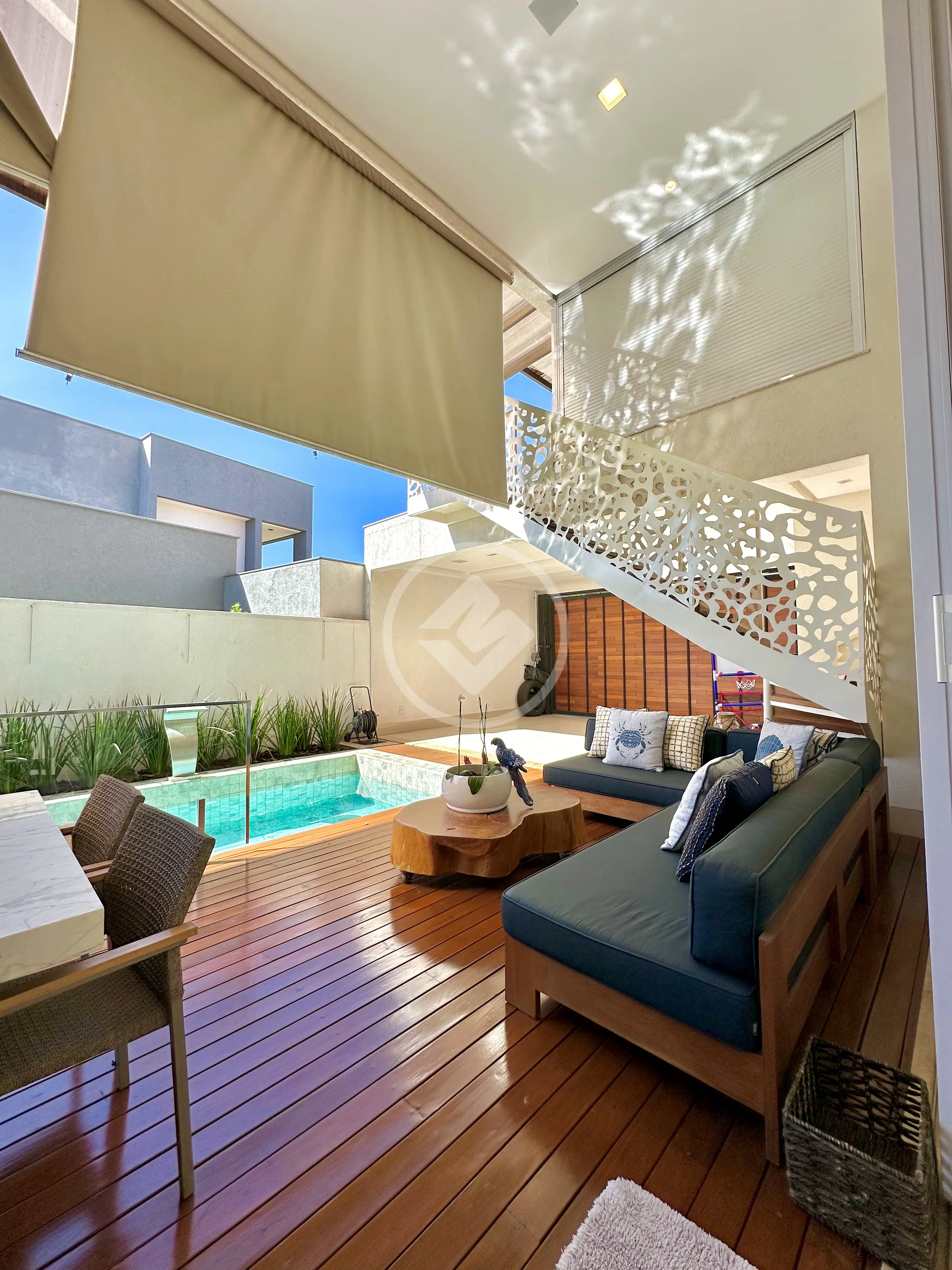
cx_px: 476
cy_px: 635
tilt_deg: +3.2
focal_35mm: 14
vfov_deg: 102.1
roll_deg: -0.1
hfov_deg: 85.7
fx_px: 513
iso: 40
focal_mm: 2.22
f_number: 2.2
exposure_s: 1/807
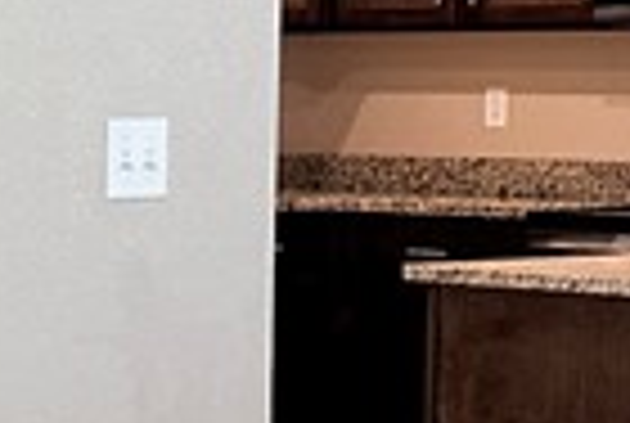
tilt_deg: -4.5
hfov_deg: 10.5
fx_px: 3192
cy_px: 333
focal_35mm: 182
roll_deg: +0.0
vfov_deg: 7.6
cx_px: -576
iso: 250
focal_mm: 6.86
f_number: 1.78
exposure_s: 1/60
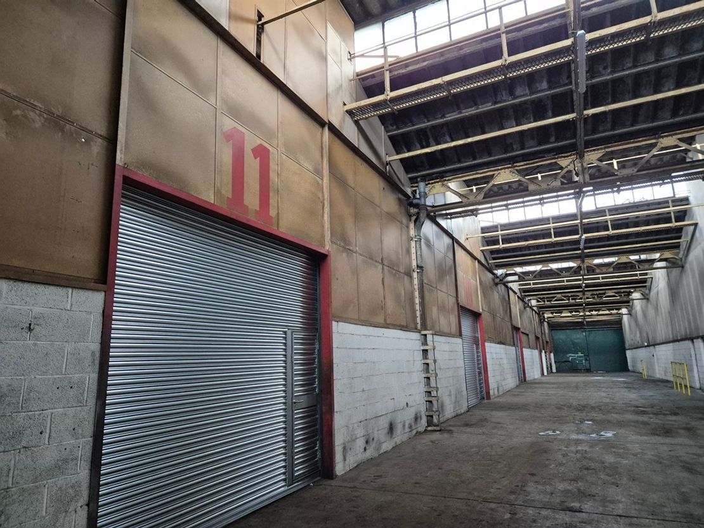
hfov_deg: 73.9
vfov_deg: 58.9
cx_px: 352
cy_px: 264
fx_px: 468
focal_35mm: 23
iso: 1250
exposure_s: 1/100
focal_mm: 5.4
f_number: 1.8
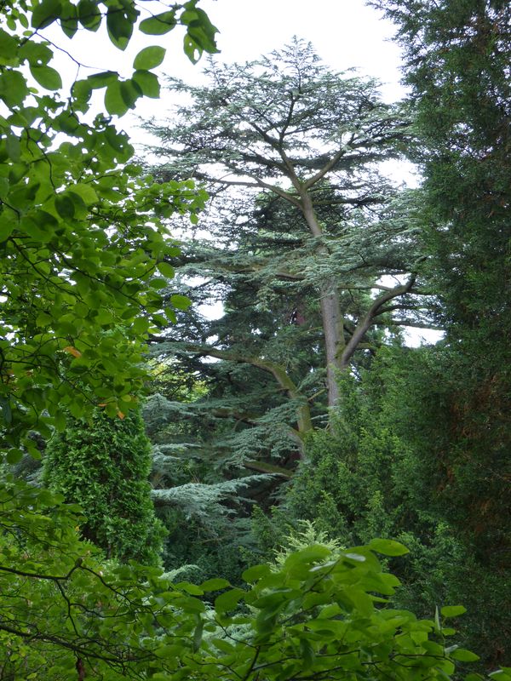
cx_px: 256
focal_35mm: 57
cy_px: 340
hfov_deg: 25.7
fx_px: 1122
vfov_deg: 33.8
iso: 100
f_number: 3.2
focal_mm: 10.2
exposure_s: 1/80
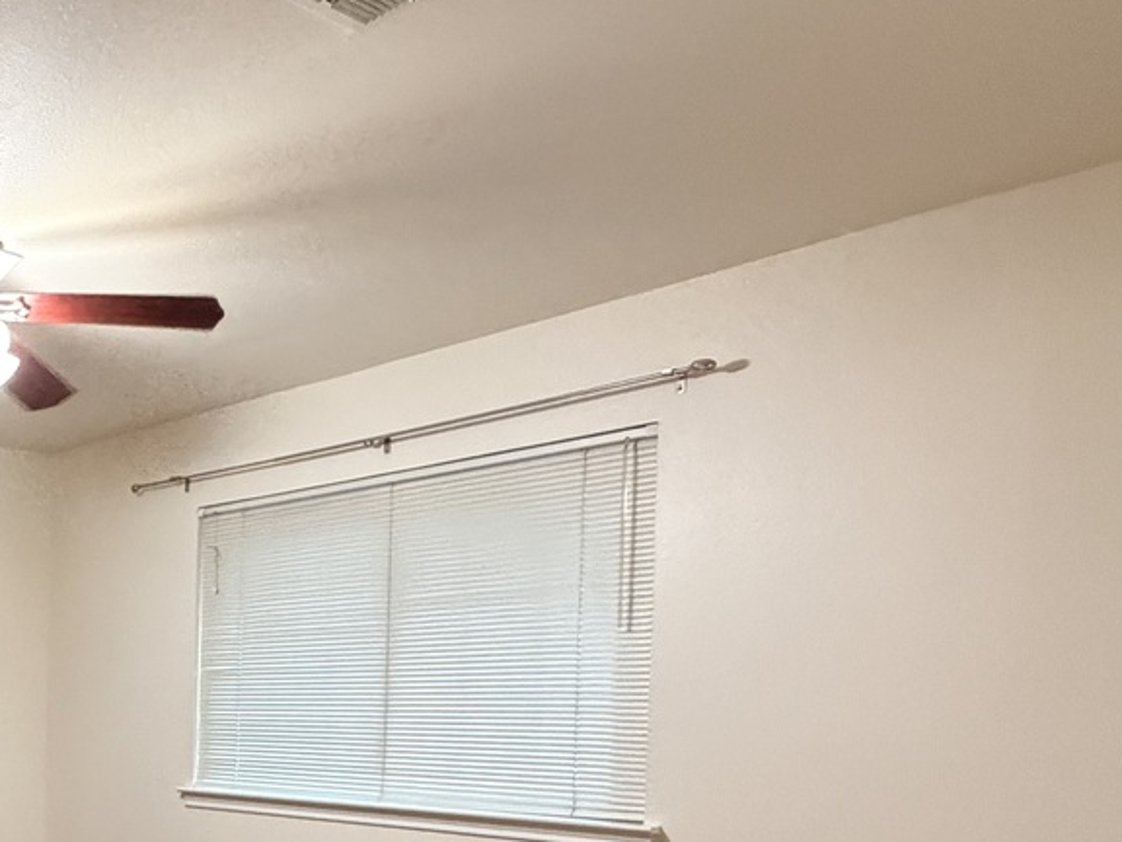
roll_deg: +0.0
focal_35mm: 35
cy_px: 745
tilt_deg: -1.6
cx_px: -255
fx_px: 1134
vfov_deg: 38.2
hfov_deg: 37.8
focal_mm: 2.22
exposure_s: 1/60
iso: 640
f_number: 2.2
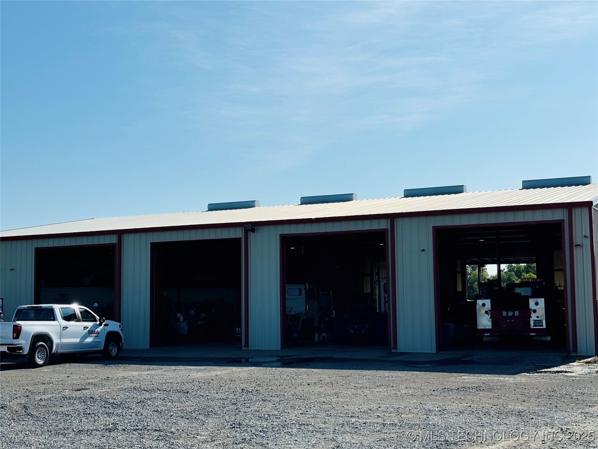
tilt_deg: +6.6
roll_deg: +1.8
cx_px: 299
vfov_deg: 28.0
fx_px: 898
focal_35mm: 52
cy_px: 224
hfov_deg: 36.8
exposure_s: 1/5618
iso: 40
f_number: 1.6
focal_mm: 5.96
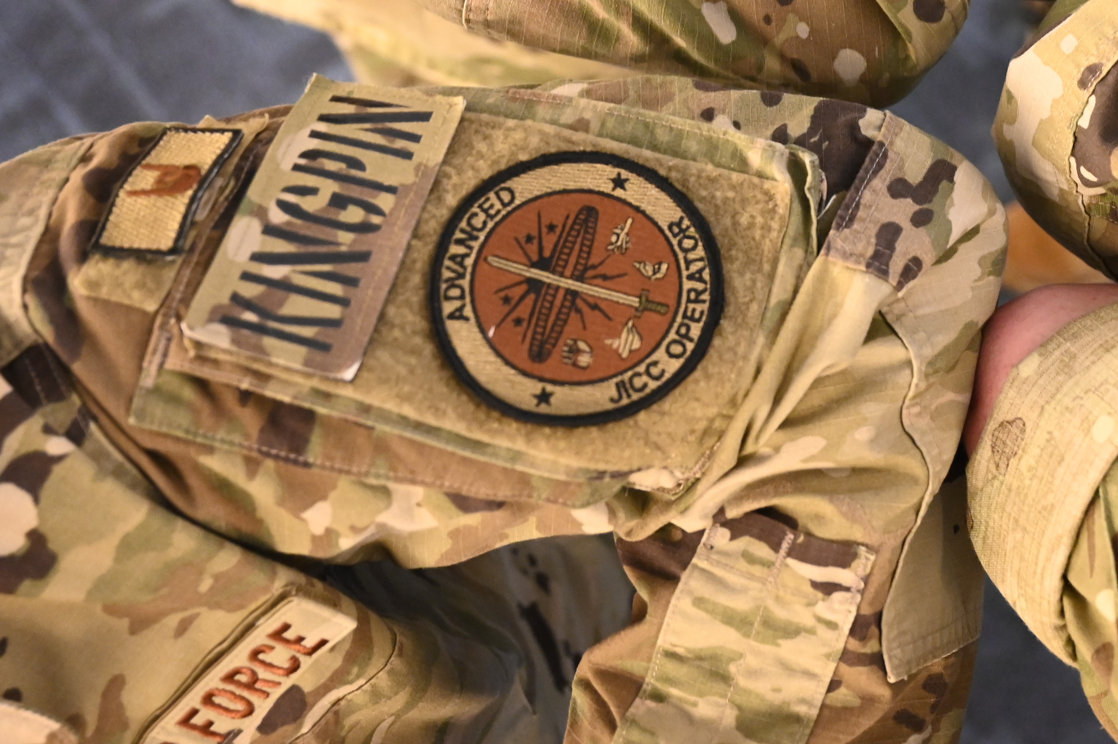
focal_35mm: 63
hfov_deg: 30.2
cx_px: 1062
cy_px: 53
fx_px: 1954
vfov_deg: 21.0
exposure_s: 1/50
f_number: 3.5
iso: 6400
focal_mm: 32.5
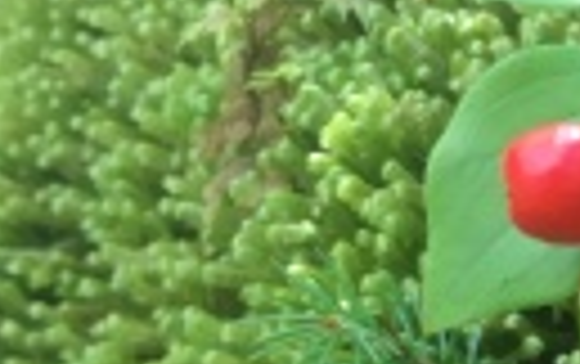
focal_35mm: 152
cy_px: 364
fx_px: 2406
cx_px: 1057
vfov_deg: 8.6
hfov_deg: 12.5
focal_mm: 4.15
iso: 25
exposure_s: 1/40
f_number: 2.2
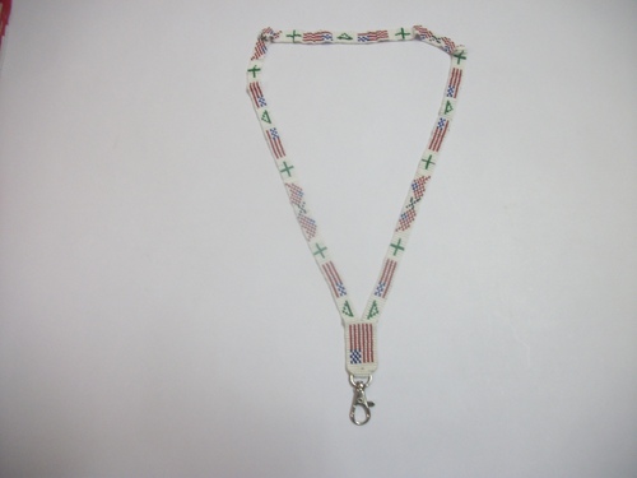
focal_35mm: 32
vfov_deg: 44.2
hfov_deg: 56.8
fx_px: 589
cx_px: 318
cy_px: 239
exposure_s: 1/8
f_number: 2.9
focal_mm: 5.7
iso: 139
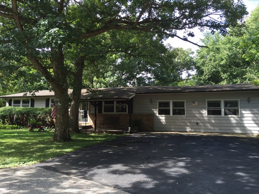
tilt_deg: +4.8
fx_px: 217
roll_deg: -1.0
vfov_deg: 48.2
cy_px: 97
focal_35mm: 29
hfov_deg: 61.7
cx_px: 130
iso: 32
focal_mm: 4.15
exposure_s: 1/276
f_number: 2.2
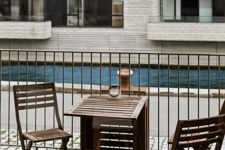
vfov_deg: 18.2
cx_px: 112
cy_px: 75
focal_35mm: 75
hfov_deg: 27.0
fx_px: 469
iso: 400
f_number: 2.8
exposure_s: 1/200
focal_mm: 50
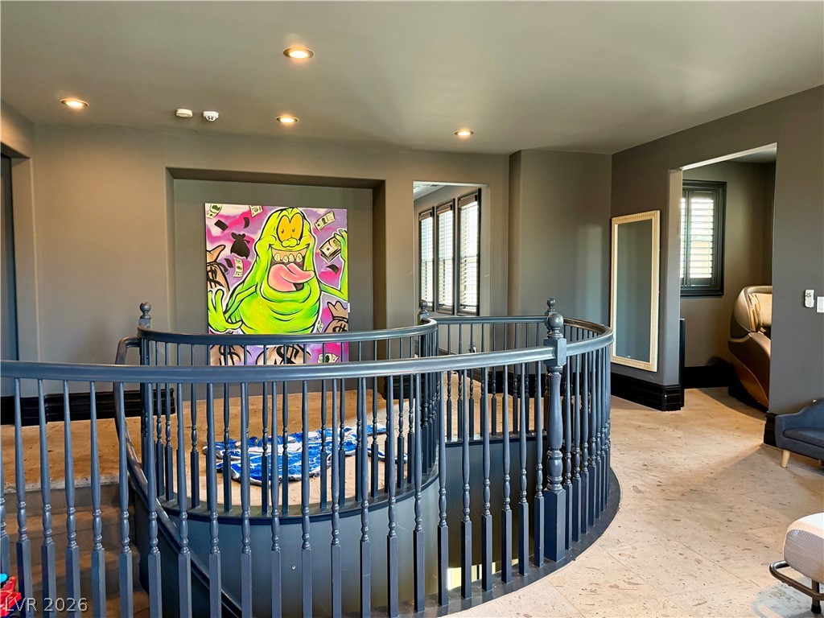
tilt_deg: -2.8
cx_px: 412
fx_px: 571
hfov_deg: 71.6
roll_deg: -0.7
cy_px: 309
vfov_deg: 56.8
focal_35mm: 24
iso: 500
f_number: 1.78
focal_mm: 6.76
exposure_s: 1/59
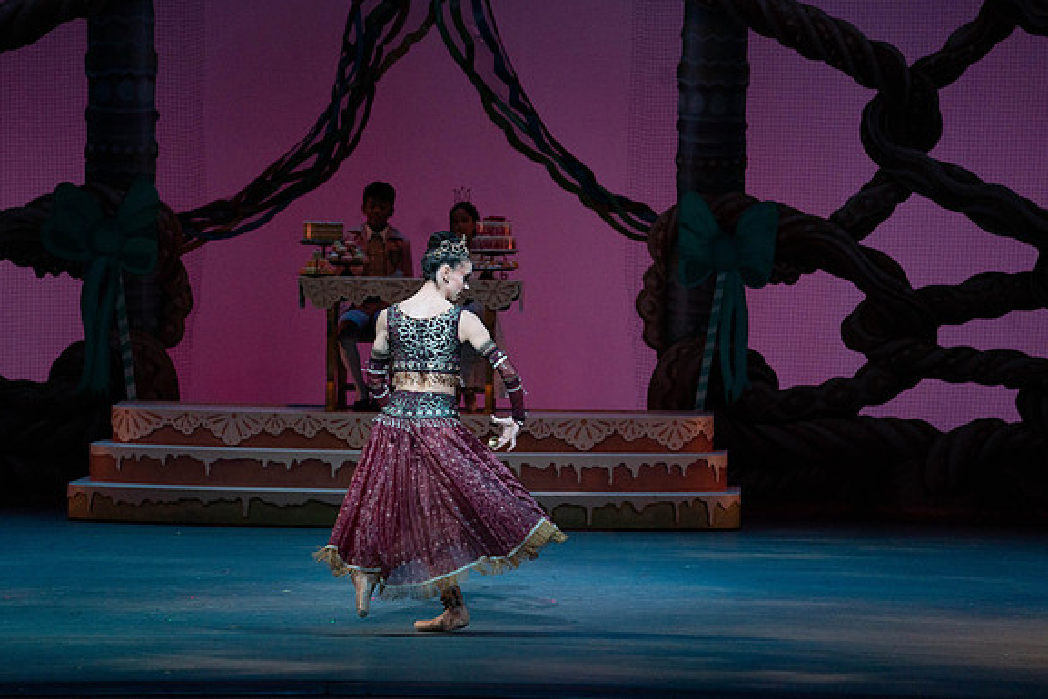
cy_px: 350
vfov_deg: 6.8
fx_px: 5852
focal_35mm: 201
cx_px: 523
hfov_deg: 10.2
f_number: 5.6
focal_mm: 200
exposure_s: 1/320
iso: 3200
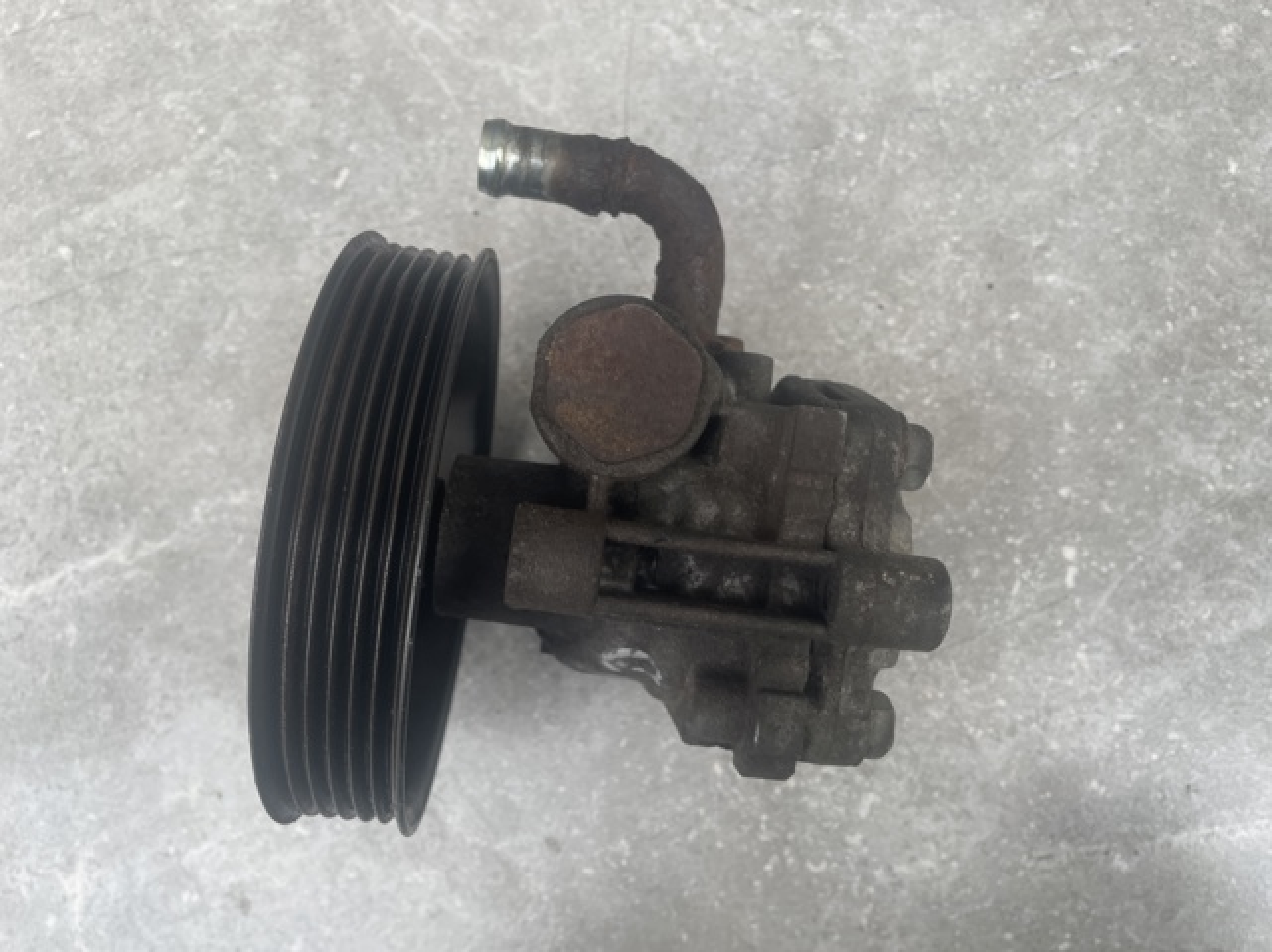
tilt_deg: -76.6
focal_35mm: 26
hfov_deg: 67.3
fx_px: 955
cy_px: 476
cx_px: 636
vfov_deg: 53.0
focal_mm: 4.2
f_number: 1.6
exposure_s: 1/300
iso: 32
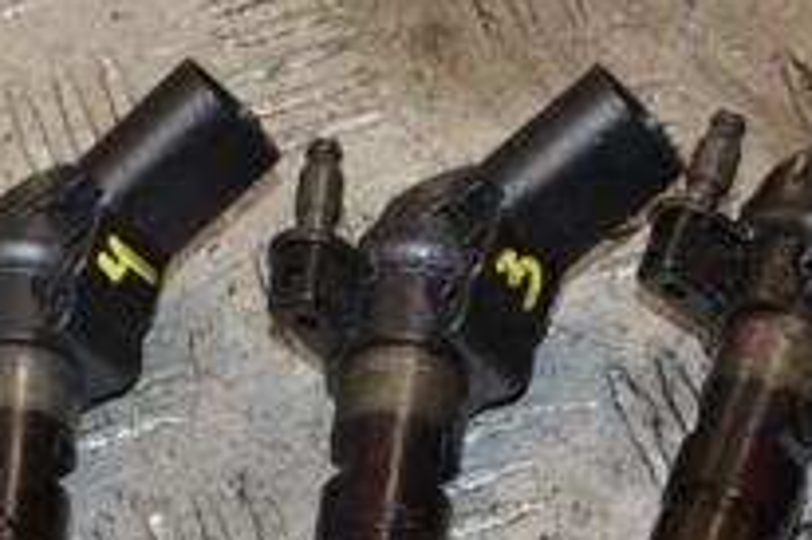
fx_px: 4428
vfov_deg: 6.9
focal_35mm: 196
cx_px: 264
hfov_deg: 10.5
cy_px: 784
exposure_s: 1/200
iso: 800
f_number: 7.1
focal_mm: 45
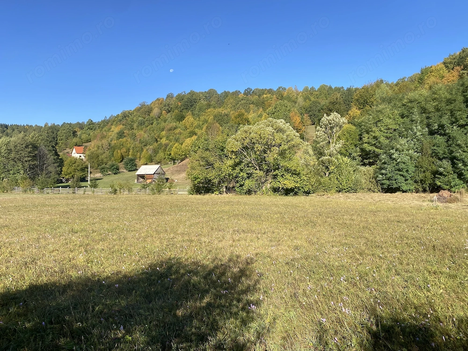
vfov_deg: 53.1
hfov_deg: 67.3
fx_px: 352
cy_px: 176
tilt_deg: -0.9
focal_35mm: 26
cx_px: 234
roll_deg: -1.2
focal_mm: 4.25
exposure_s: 1/1701
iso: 32
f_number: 1.8
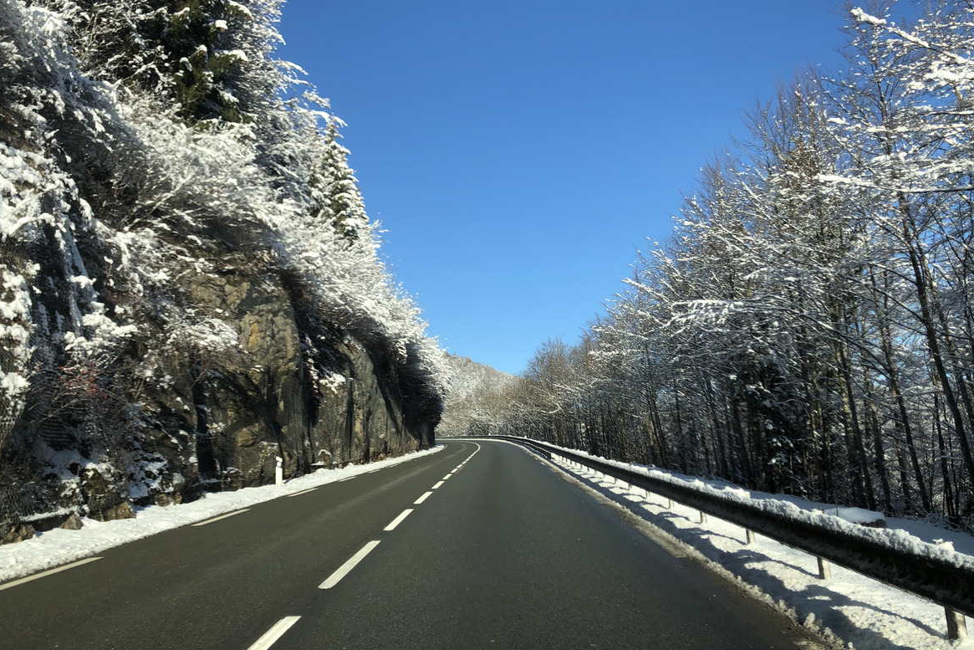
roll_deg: +2.5
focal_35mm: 30
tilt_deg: +10.7
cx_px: 493
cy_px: 277
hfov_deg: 61.9
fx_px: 812
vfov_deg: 43.5
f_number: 1.8
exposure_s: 1/1412
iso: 20
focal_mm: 4
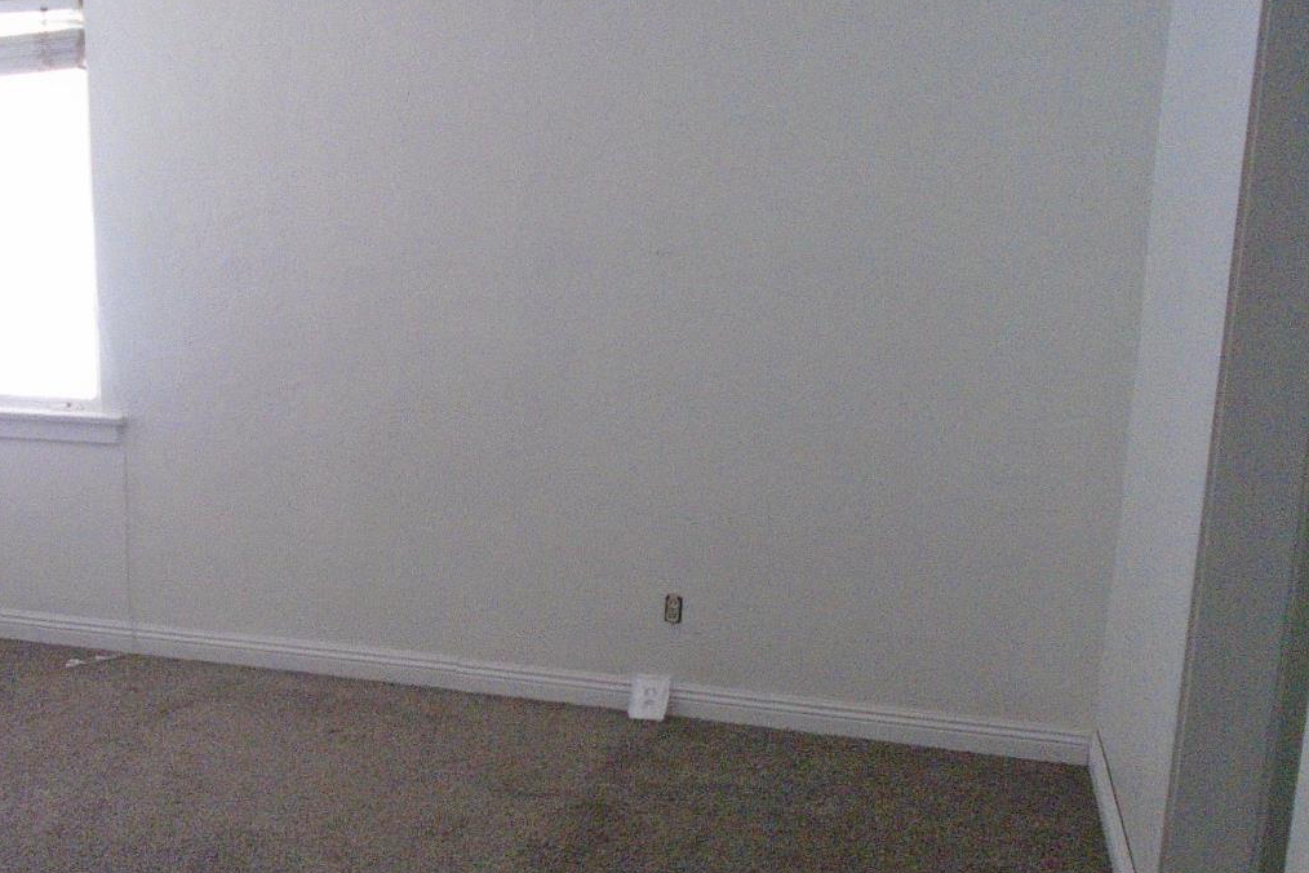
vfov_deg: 33.2
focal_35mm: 40
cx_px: 439
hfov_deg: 47.7
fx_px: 1454
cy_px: 549
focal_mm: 4.6
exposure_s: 1/250
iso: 640
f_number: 3.2
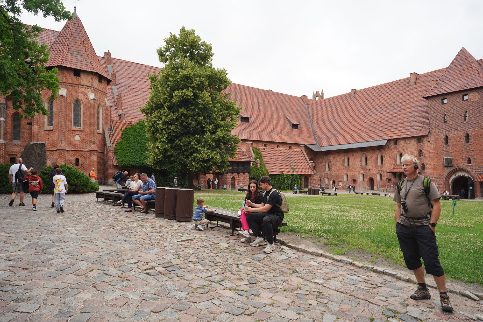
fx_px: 322
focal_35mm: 24
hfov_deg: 73.7
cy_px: 161
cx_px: 242
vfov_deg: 53.1
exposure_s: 1/100
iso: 100
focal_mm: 24
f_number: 6.3
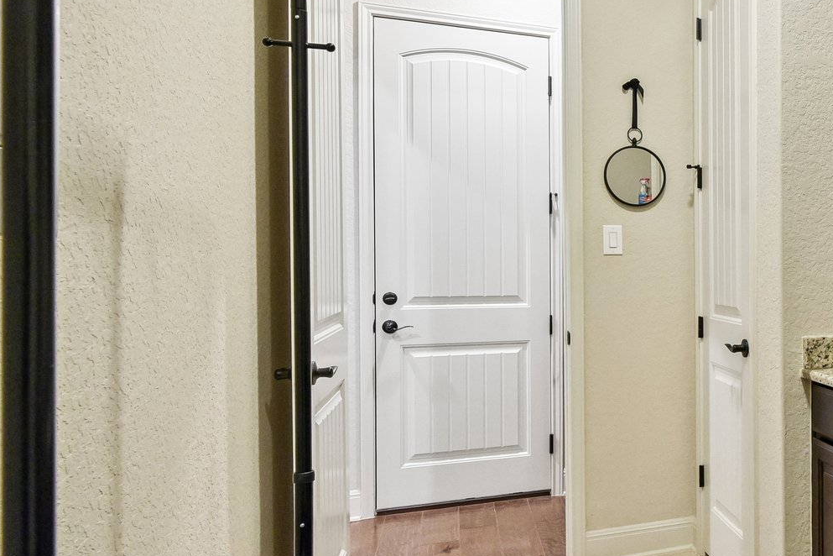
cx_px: 849
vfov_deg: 40.0
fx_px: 764
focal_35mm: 33
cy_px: 279
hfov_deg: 46.8
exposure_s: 1/15
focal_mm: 16
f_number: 8
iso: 4500
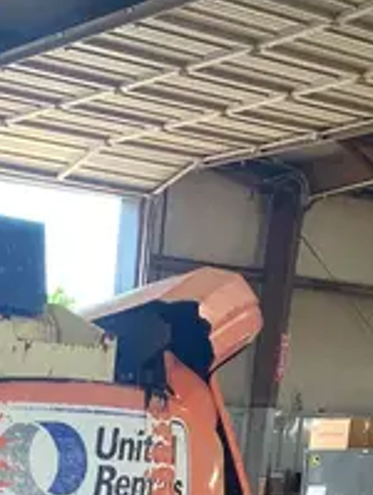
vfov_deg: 16.4
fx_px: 1475
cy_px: 847
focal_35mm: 103
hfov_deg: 13.4
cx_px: -226
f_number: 1.8
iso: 64
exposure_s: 1/60
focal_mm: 3.99
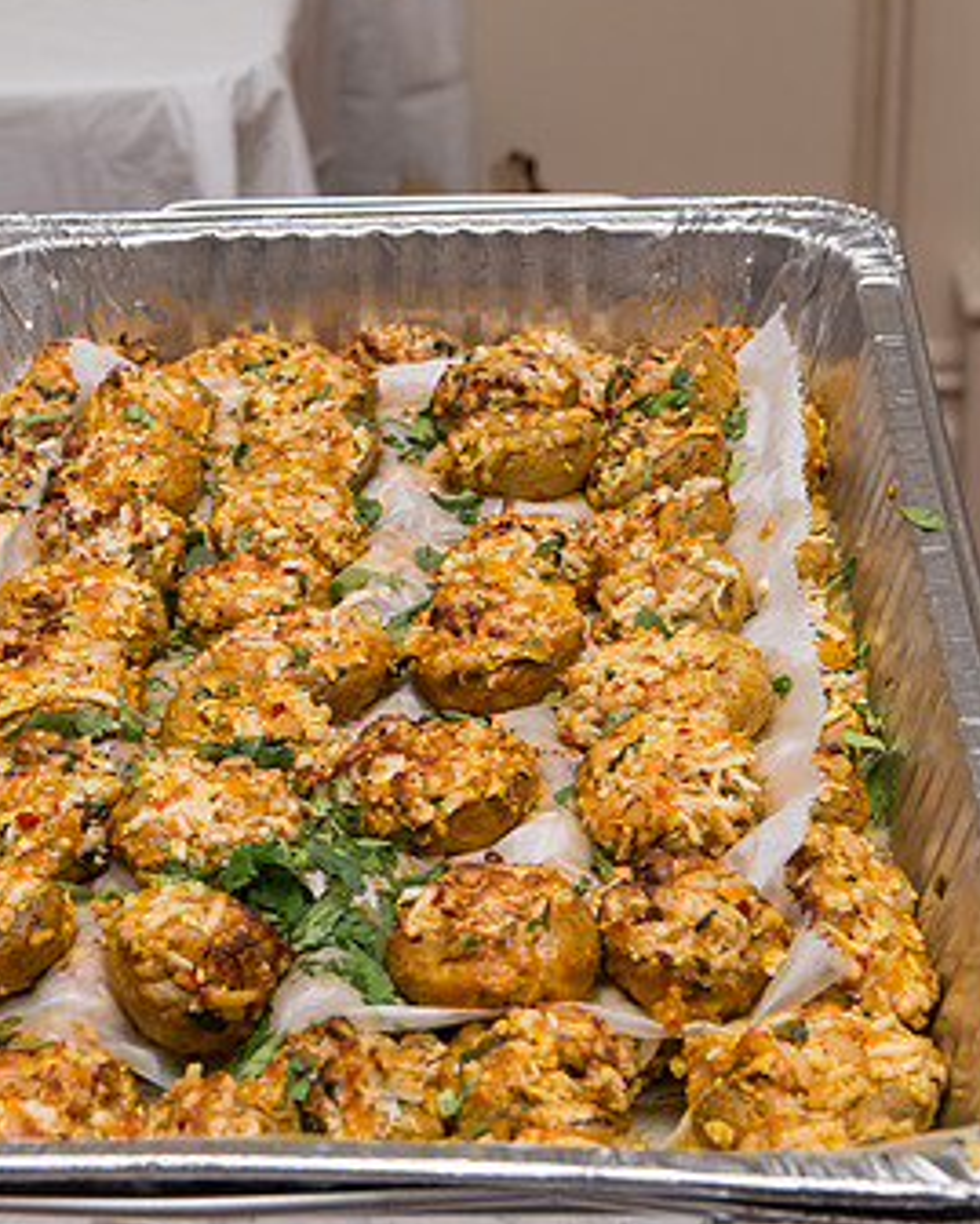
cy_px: 596
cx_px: 295
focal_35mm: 89
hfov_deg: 17.2
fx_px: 3225
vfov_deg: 21.5
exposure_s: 1/125
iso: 500
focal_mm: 55
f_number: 9
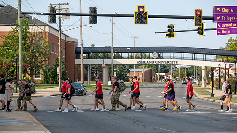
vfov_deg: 9.8
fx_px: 773
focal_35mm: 123
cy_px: 79
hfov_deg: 17.4
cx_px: 120
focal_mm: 116
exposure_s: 1/500
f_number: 4.5
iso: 80
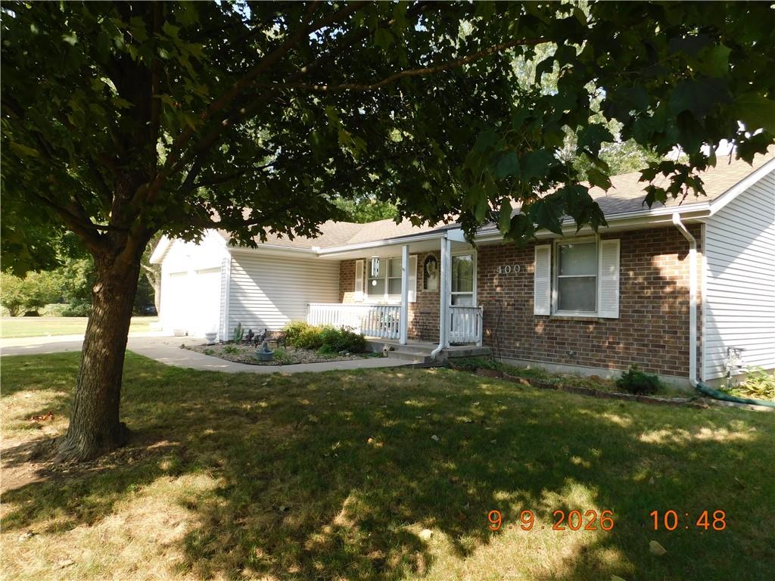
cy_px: 290
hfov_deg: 73.9
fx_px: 515
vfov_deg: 58.9
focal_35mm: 23
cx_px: 388
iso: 125
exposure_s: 1/500
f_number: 3
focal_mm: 4
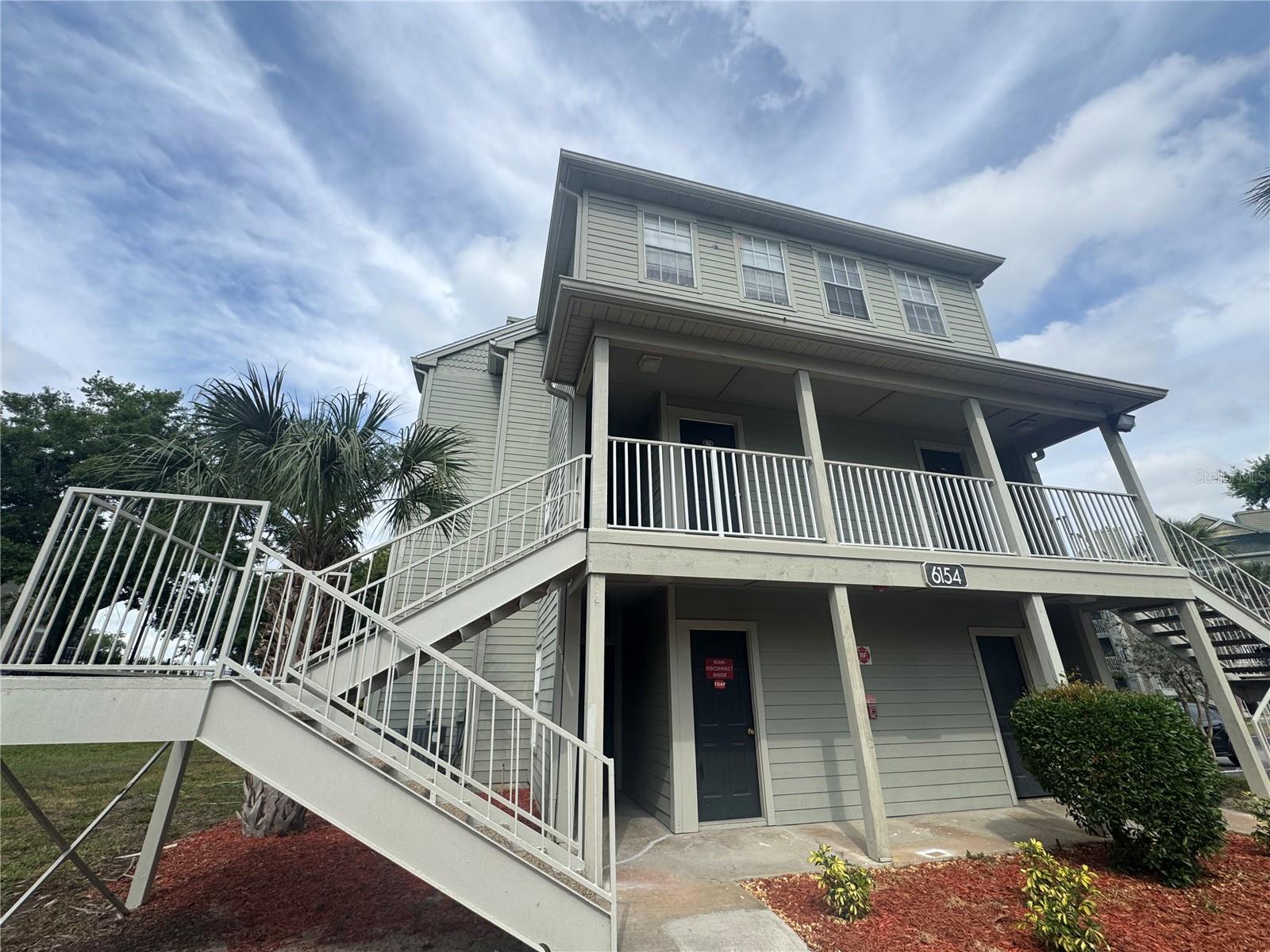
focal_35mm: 14
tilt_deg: +21.1
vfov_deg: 85.7
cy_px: 476
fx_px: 514
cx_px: 635
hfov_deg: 102.1
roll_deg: +0.2
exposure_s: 1/1449
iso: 40
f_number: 2.2
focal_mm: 2.22
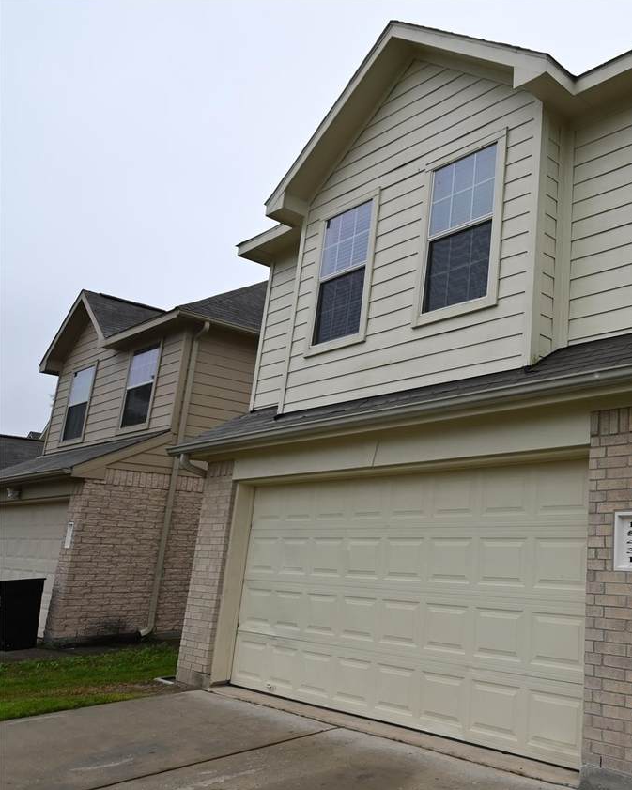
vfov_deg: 58.8
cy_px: 396
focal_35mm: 30
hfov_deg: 43.2
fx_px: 701
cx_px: 600
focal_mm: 14
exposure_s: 1/250
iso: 160
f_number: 5.6
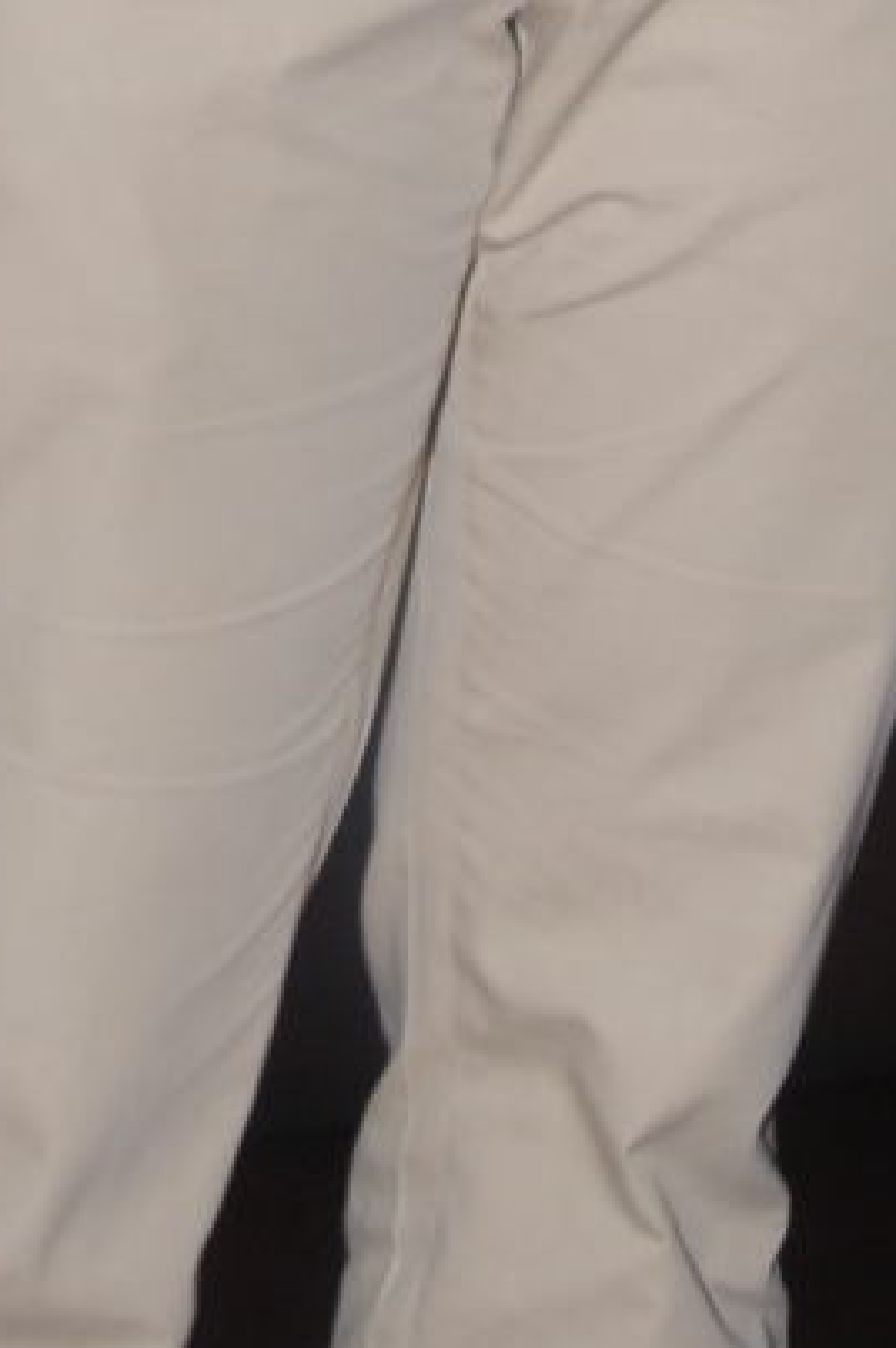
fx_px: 8489
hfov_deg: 6.0
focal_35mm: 227
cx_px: 679
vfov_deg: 8.8
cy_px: -860
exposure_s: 1/125
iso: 250
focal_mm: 38
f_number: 7.1
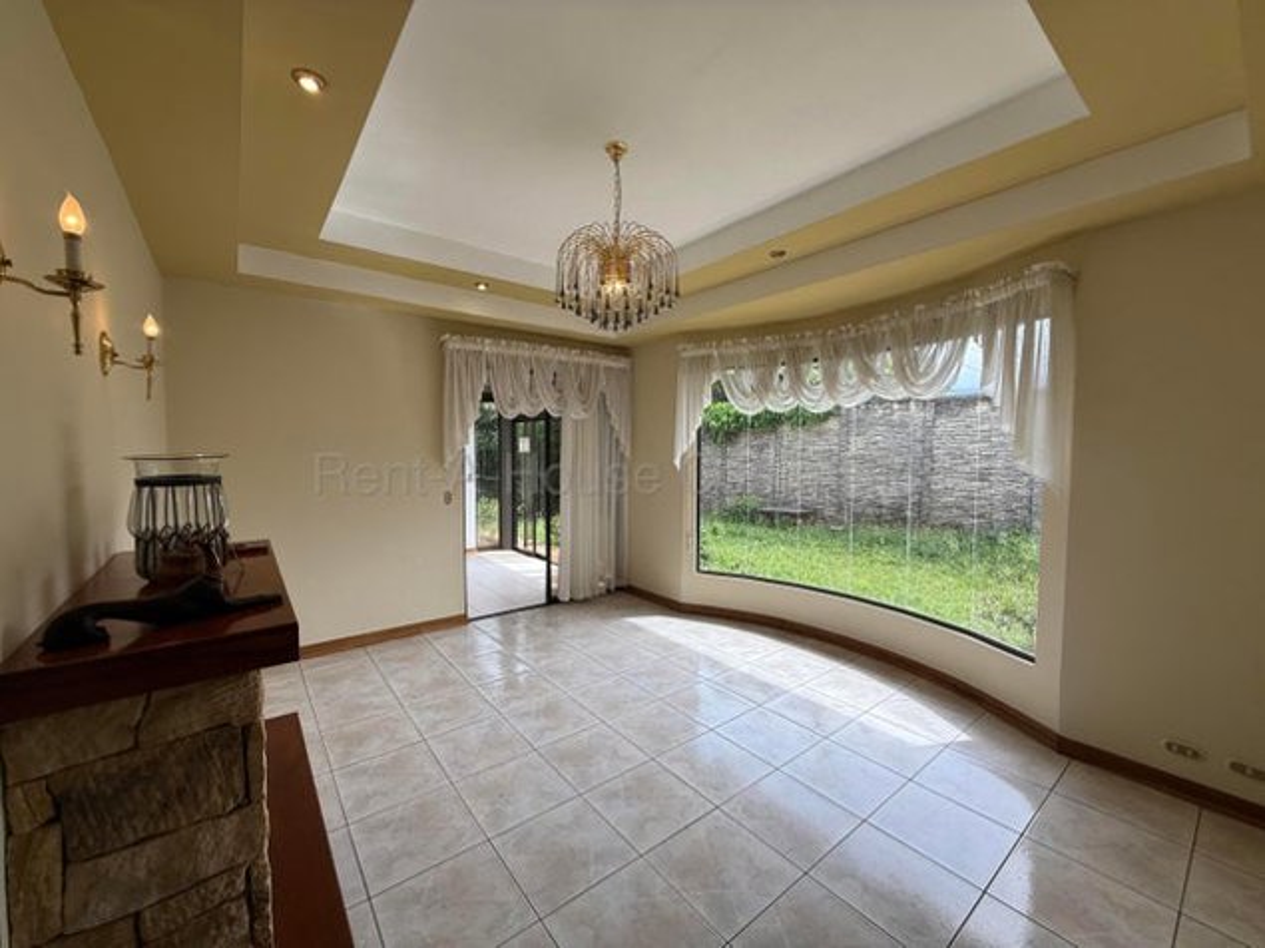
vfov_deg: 85.7
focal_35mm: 14
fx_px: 512
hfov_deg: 102.1
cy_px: 474
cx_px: 632
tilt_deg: -2.4
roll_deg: -0.6
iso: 50
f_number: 2.2
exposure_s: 1/219
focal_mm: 2.22
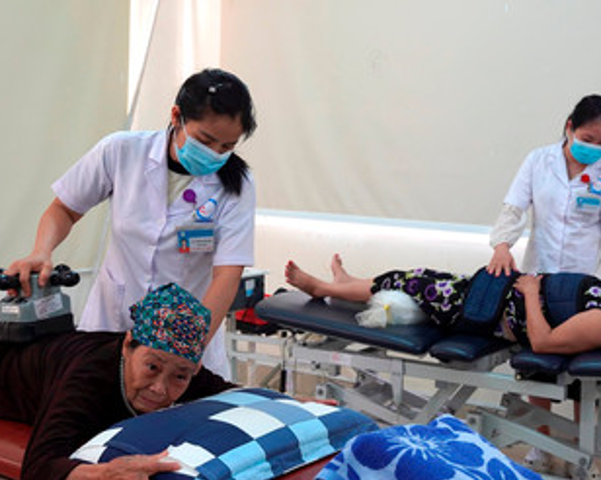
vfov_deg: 26.8
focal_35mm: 57
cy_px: 211
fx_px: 1007
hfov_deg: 33.2
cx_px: 343
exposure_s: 1/160
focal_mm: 34.4
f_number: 4
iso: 1000
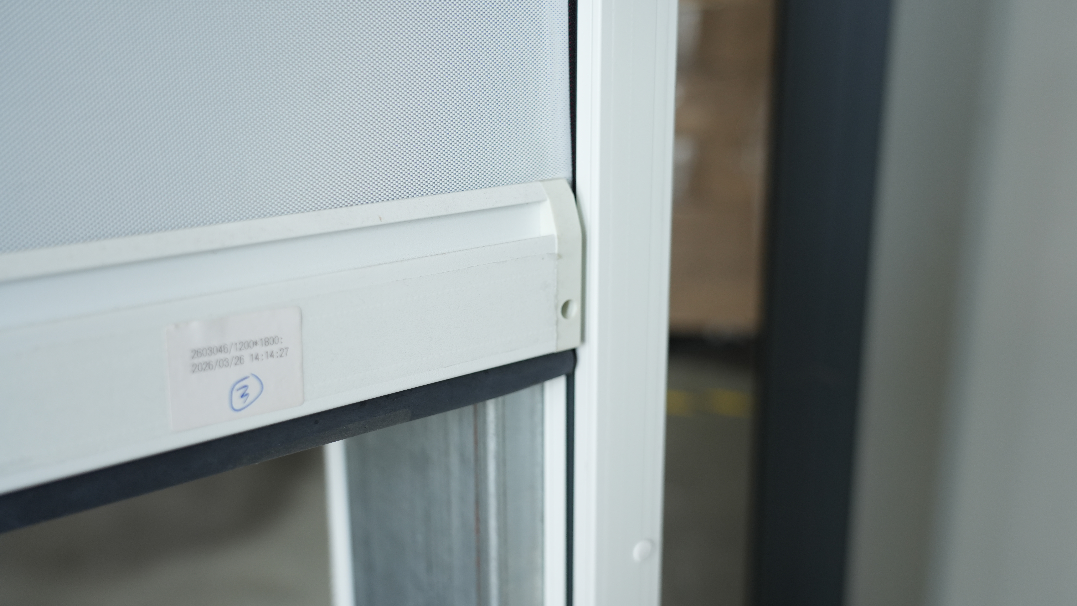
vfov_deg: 32.0
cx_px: 543
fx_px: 1057
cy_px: 330
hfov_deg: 54.0
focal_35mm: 37
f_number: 4
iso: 800
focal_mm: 35
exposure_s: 1/60
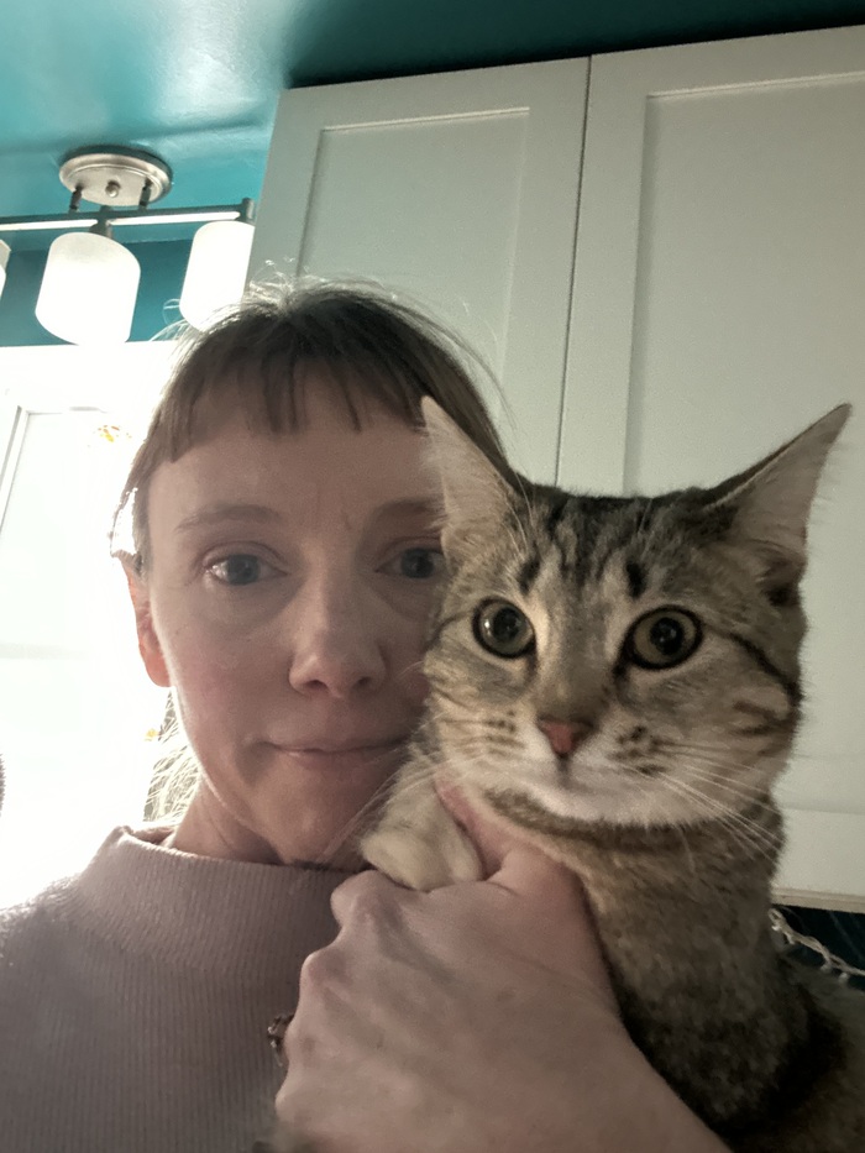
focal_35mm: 30
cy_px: 576
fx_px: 999
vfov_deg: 60.0
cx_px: 432
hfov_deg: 46.8
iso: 640
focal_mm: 2.69
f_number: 1.9
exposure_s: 1/23
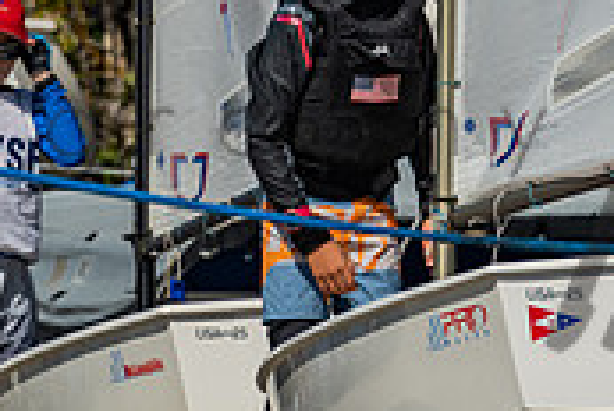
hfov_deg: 2.4
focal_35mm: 874
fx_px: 14932
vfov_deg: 1.6
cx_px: 330
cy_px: -168
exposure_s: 1/400
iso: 100
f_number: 6.3
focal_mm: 200
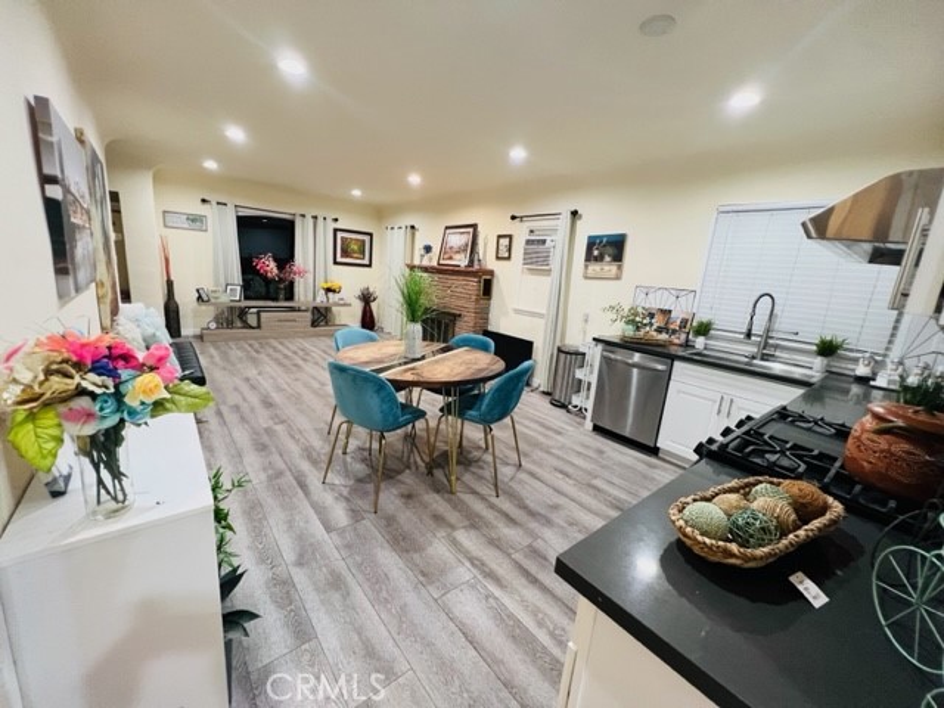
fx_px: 355
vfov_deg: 89.9
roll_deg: -4.7
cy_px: 354
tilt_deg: -12.3
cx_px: 472
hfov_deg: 106.2
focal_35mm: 13
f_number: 1.8
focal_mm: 1.57
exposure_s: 1/60
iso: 320
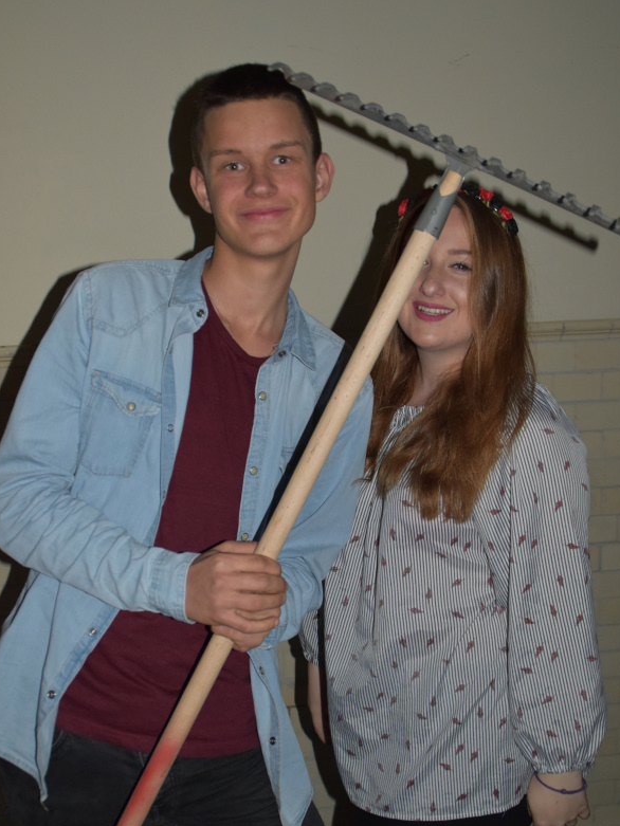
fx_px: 992
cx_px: 308
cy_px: 441
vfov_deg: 45.2
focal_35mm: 42
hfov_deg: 34.7
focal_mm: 25
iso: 1800
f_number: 3.8
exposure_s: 1/60
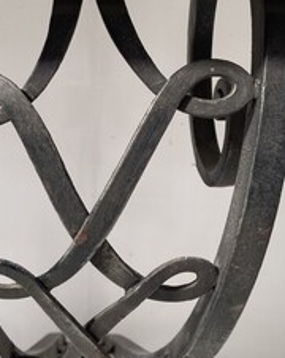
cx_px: 84
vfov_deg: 34.5
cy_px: 239
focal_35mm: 54
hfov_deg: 27.8
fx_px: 571
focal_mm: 4.25
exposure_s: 1/121
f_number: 1.8
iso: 64
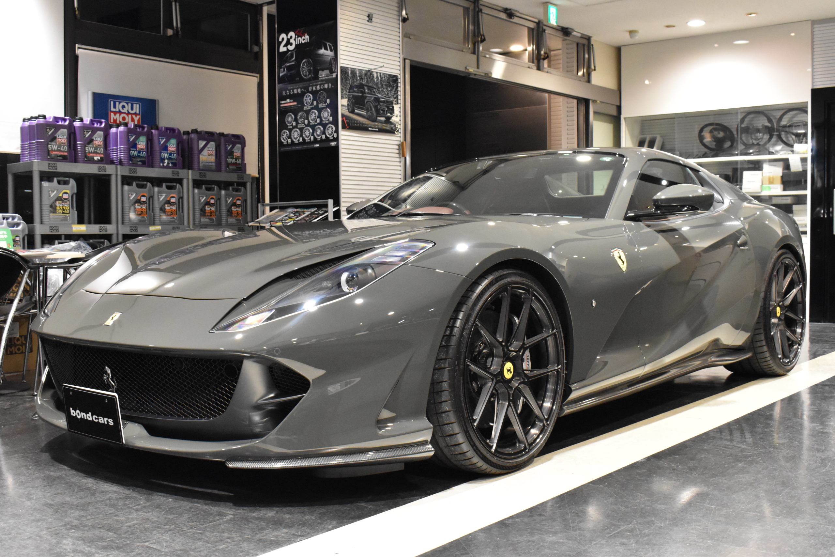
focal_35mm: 39
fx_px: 905
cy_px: 278
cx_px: 418
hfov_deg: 49.6
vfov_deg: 34.2
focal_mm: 26
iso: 4500
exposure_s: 1/40
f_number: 8
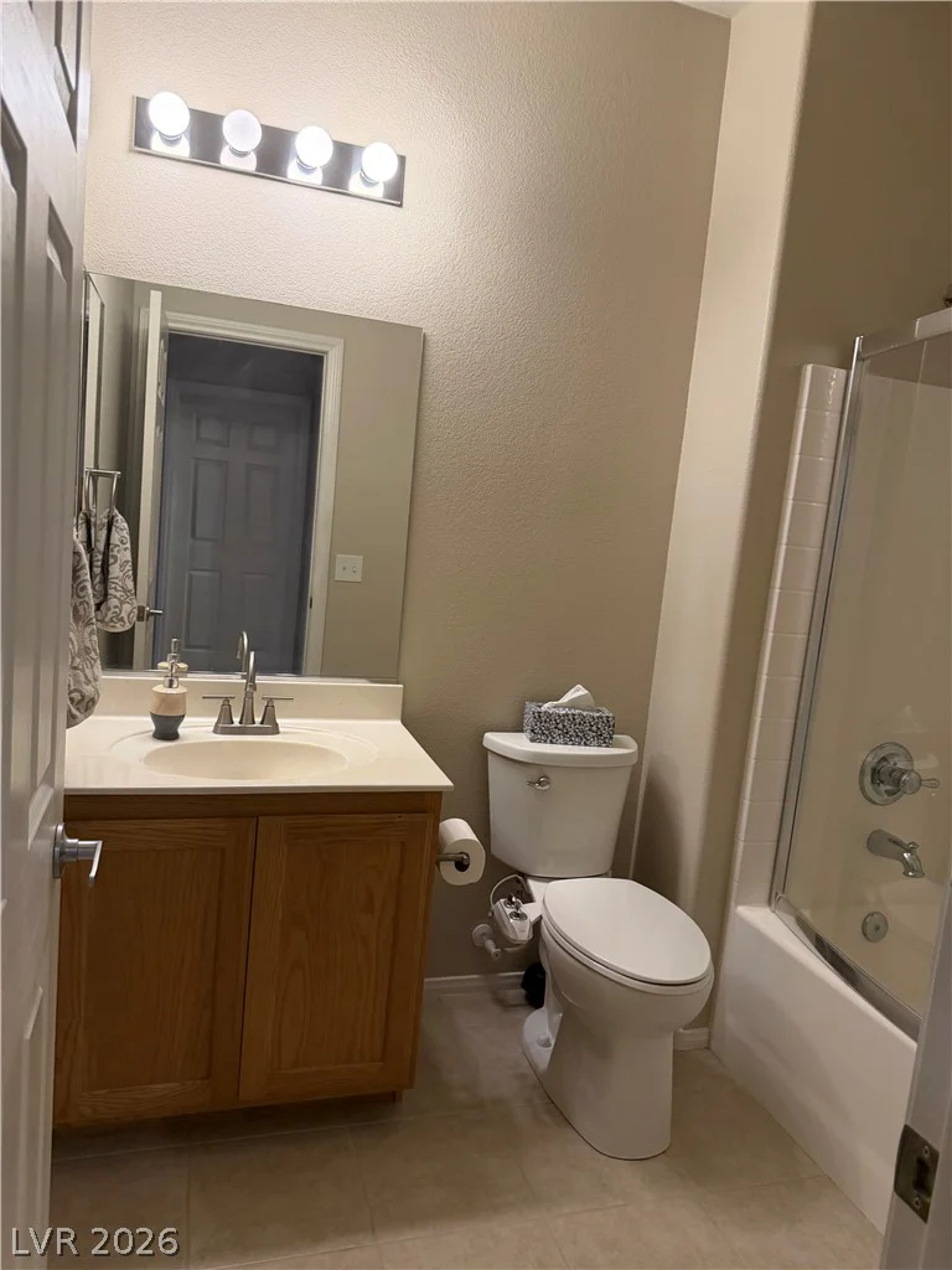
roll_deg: -6.2
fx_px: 880
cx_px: 476
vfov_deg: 71.6
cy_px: 635
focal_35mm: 24
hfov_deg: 56.8
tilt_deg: -7.1
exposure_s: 1/60
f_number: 1.78
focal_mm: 6.76
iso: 200
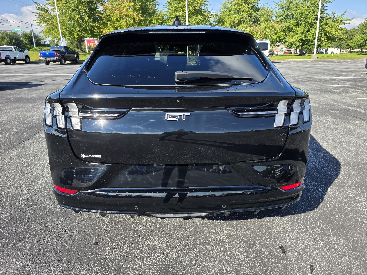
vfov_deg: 58.9
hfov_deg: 73.9
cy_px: 138
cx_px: 184
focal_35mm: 23
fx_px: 244
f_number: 1.7
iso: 80
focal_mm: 6.3
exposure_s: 1/1677
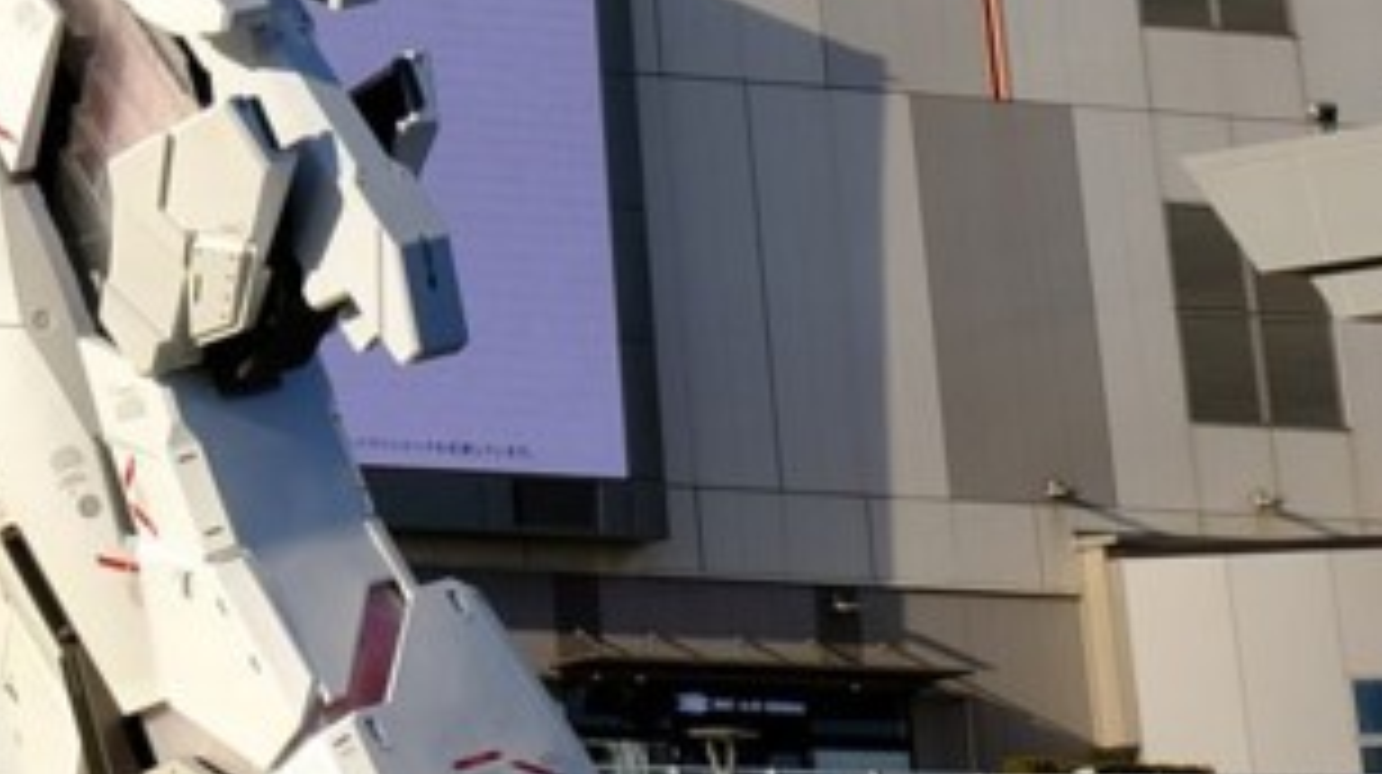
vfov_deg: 9.1
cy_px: -700
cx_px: -531
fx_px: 4613
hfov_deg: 16.0
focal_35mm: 126
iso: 200
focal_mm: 24.3
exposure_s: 1/180
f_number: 13
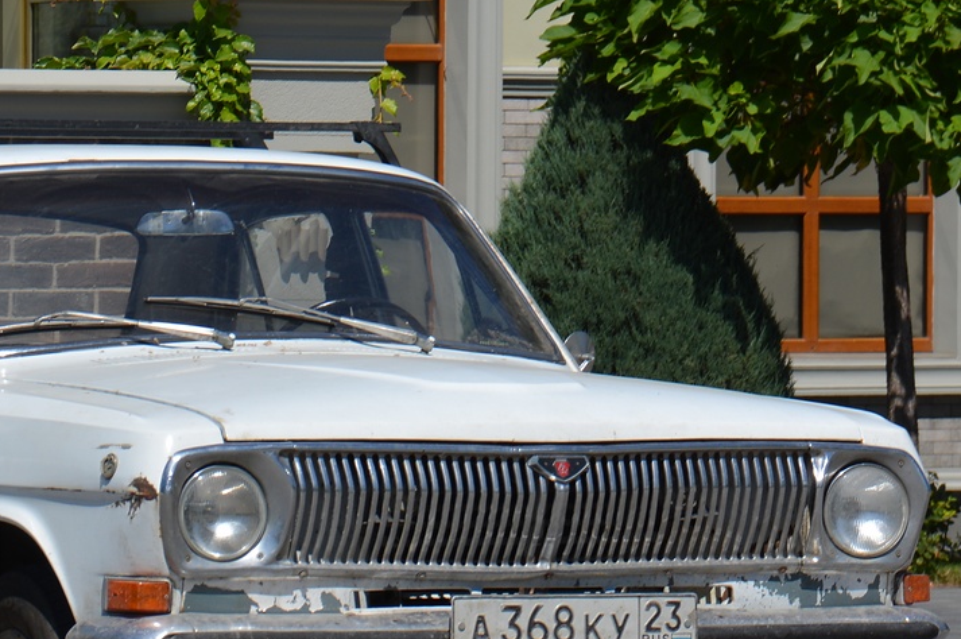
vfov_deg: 4.8
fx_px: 7574
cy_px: 297
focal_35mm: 284
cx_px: 204
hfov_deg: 7.3
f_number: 9
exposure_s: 1/320
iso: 100
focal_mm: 90
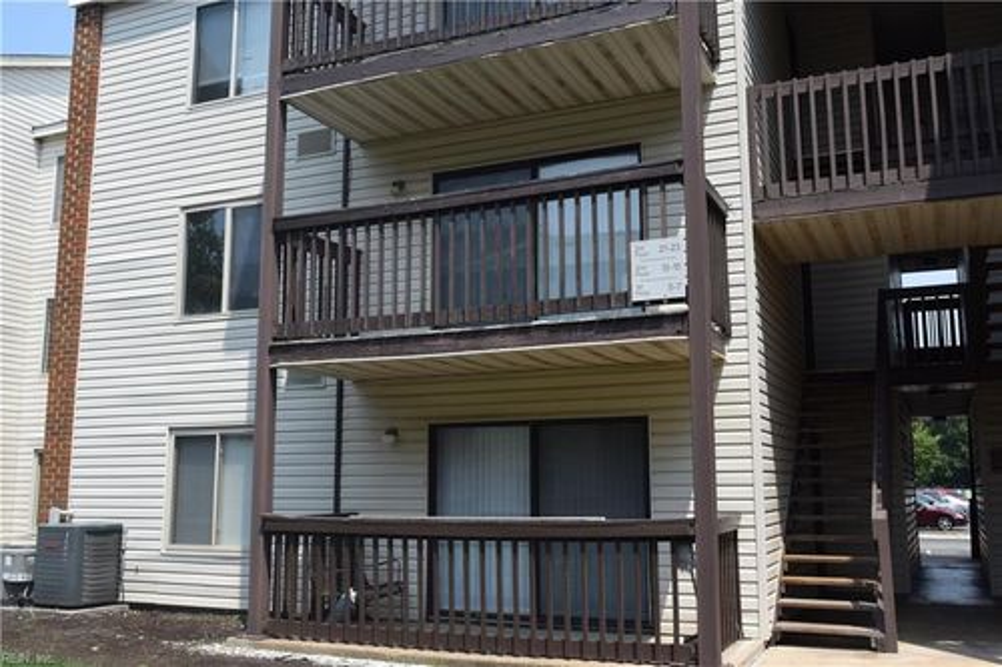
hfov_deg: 53.1
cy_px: 334
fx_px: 1002
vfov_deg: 36.8
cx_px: 501
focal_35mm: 36
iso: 200
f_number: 9
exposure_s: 1/320
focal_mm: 24
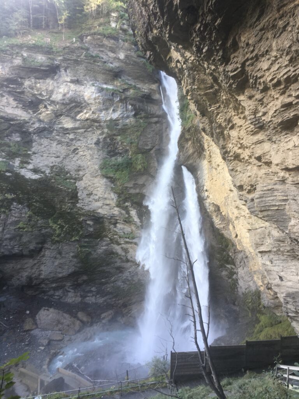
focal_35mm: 29
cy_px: 200
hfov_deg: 48.2
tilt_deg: -4.4
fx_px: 334
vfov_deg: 61.7
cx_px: 150
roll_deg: -3.2
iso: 25
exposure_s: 1/50
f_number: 2.2
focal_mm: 4.15
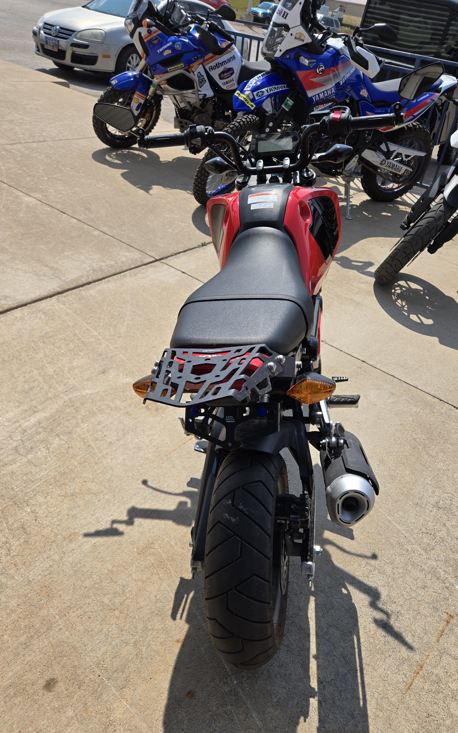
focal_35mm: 25
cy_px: 374
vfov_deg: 72.5
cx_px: 264
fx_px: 499
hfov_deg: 49.1
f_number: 1.8
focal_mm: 5.4
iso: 25
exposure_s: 1/1839
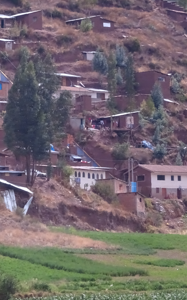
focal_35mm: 260
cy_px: 125
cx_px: -24
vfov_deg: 8.1
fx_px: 2120
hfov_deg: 5.0
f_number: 5.6
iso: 500
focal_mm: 23.11
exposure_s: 1/160
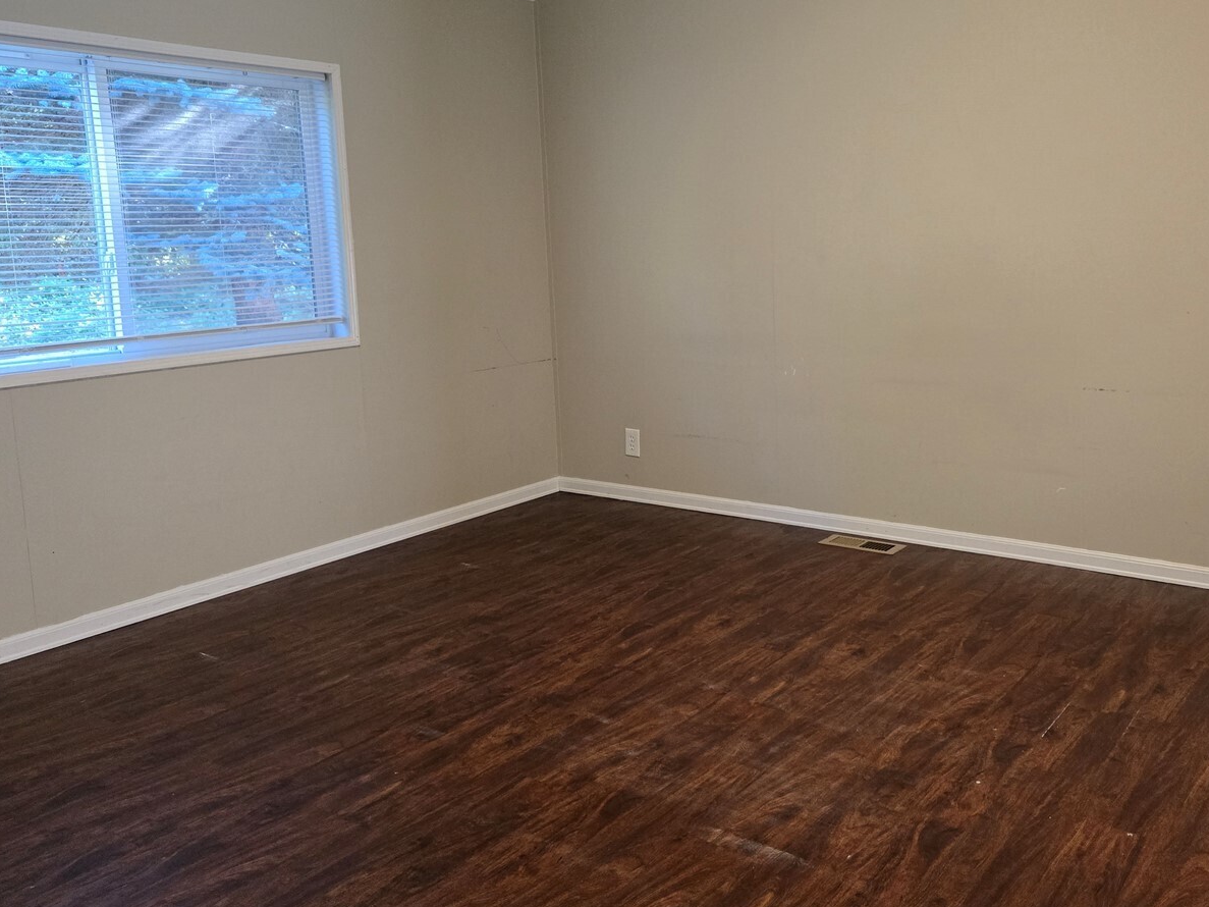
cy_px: 367
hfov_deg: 58.1
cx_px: 698
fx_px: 1083
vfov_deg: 45.2
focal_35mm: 31
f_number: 1.8
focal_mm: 5.4
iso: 640
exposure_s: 1/120
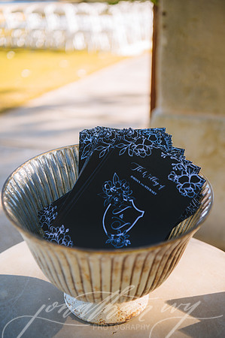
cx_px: 112
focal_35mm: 46
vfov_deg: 42.8
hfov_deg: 29.2
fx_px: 432
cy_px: 169
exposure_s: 1/500
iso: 160
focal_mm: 46
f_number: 2.8
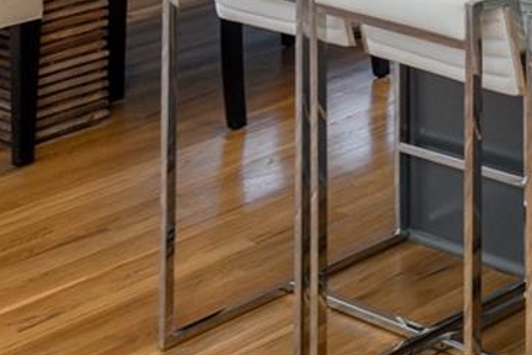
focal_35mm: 95
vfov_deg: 12.1
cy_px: -447
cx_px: 1158
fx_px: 1404
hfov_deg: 15.5
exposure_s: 1/30
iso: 320
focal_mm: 17
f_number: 8
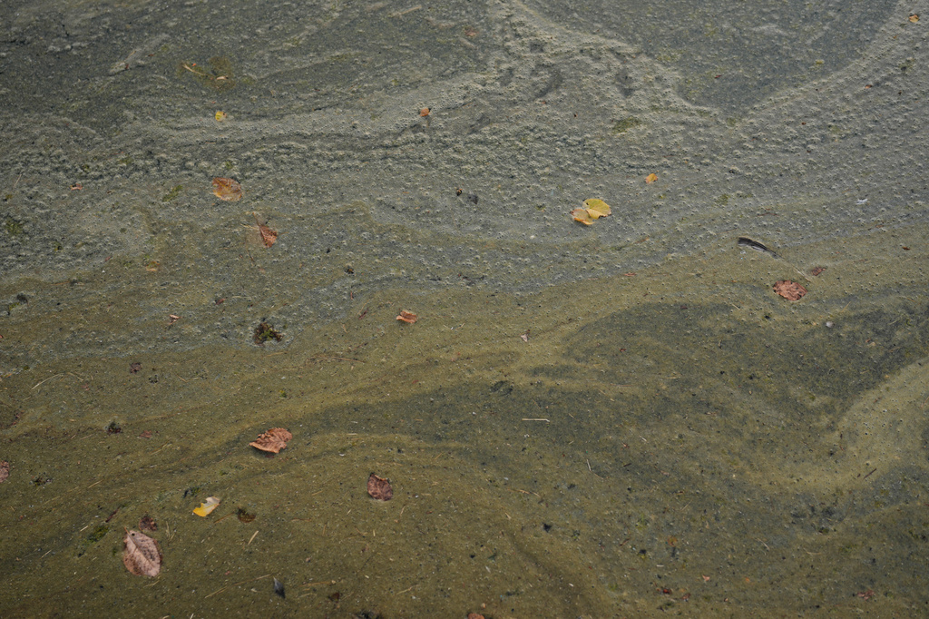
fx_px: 1290
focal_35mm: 50
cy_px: 310
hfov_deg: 39.6
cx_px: 464
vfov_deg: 27.0
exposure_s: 1/160
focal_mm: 50
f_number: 4
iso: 80
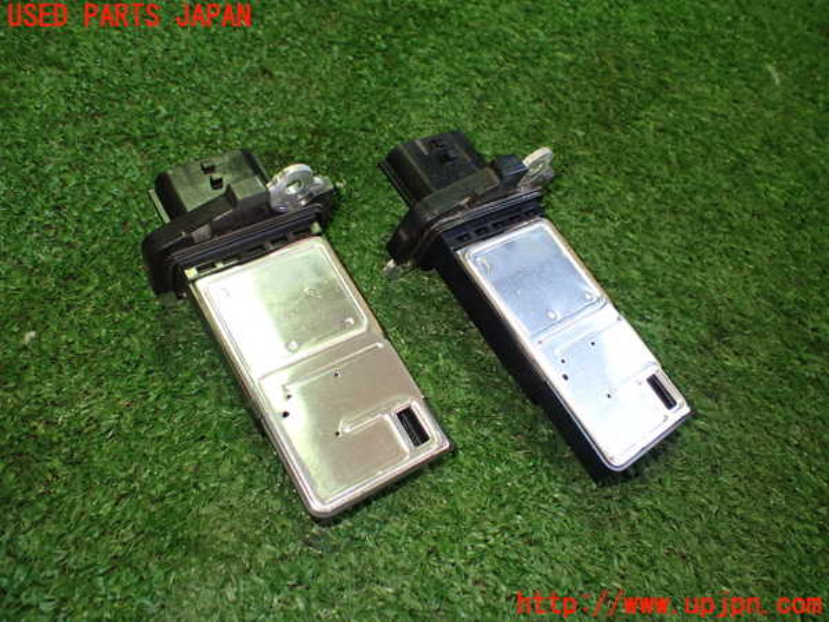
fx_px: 718
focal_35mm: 30
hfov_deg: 60.0
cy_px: 311
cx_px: 414
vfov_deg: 46.8
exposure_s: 1/125
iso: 640
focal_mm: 5.4
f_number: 2.3
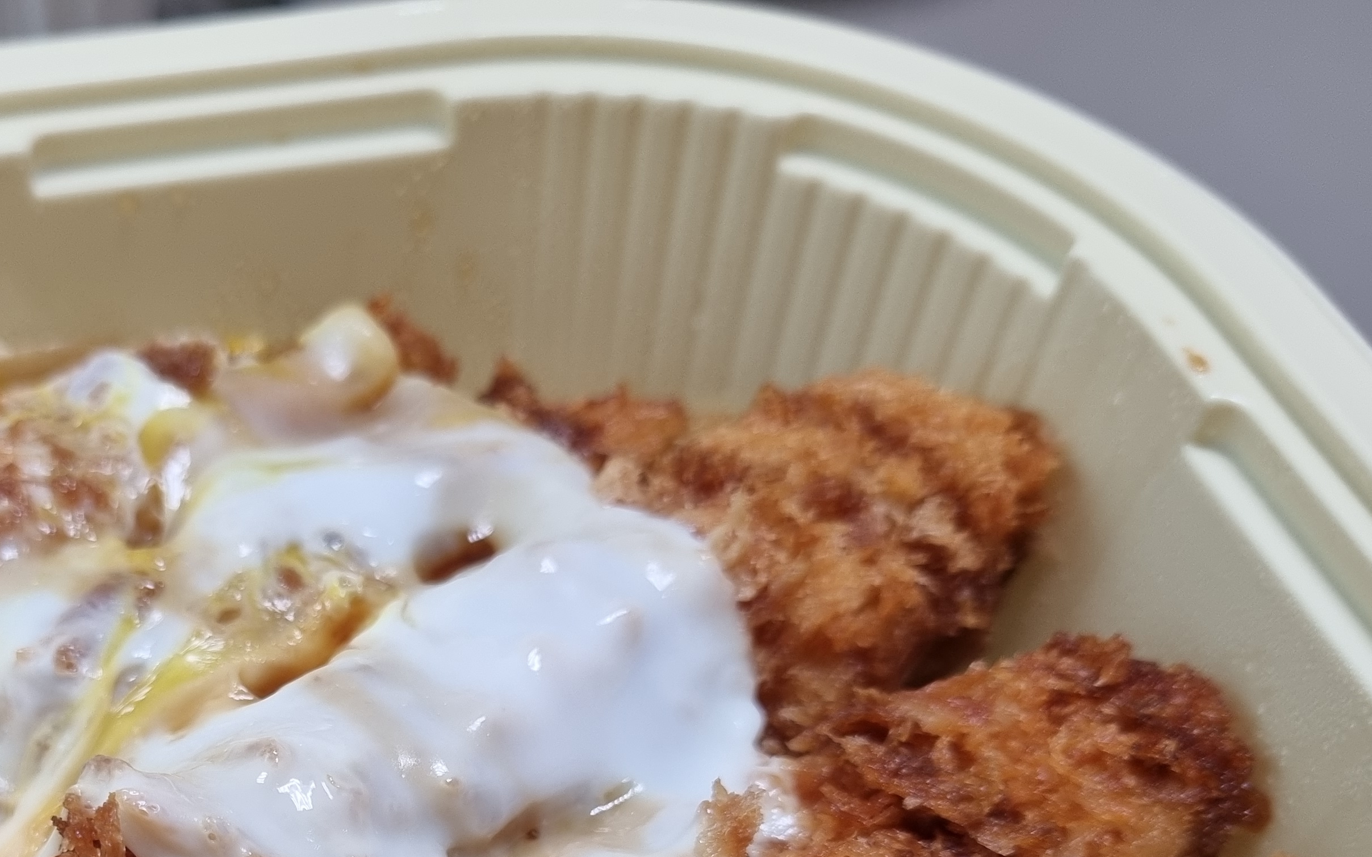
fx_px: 1720
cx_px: 354
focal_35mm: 46
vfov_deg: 26.5
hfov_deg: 42.2
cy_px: 858
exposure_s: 1/120
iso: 200
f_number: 1.8
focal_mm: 5.4
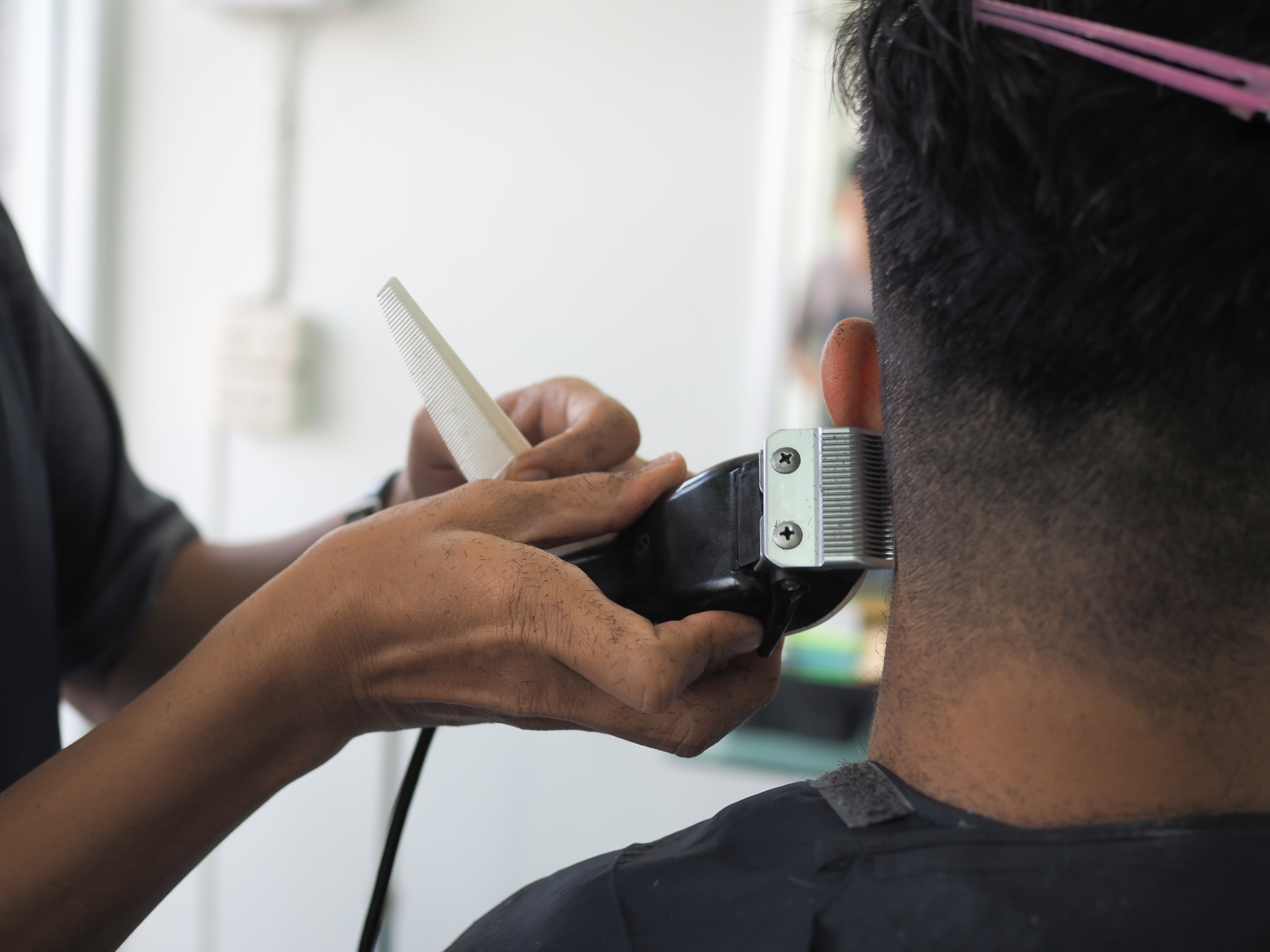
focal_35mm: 50
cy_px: 476
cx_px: 635
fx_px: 1834
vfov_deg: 29.1
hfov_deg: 38.2
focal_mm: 25
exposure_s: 1/160
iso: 100
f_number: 2.2
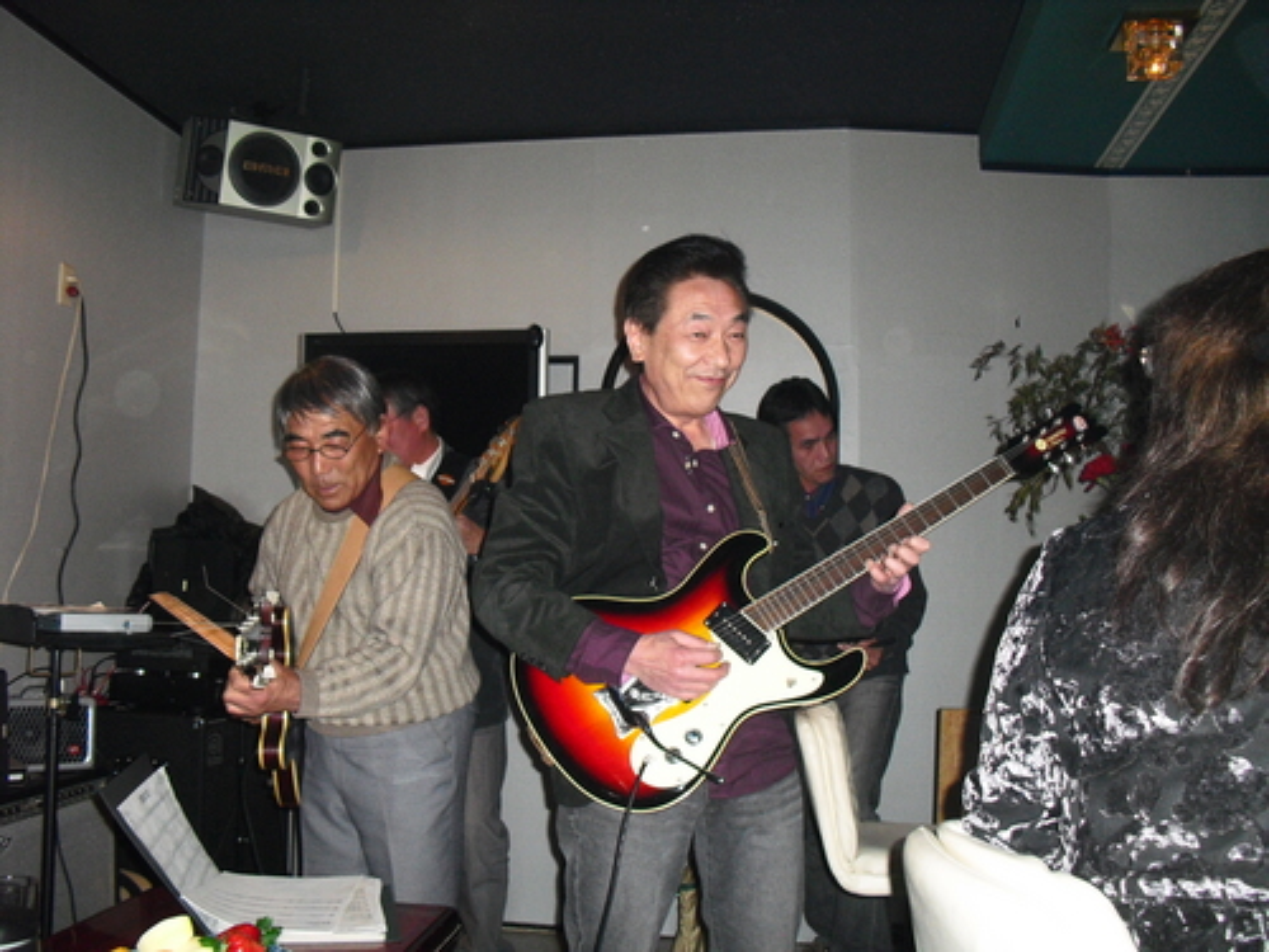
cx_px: 634
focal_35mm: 36
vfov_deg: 39.7
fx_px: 1320
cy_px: 476
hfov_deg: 51.4
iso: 400
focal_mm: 6.3
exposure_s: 1/60
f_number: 3.1
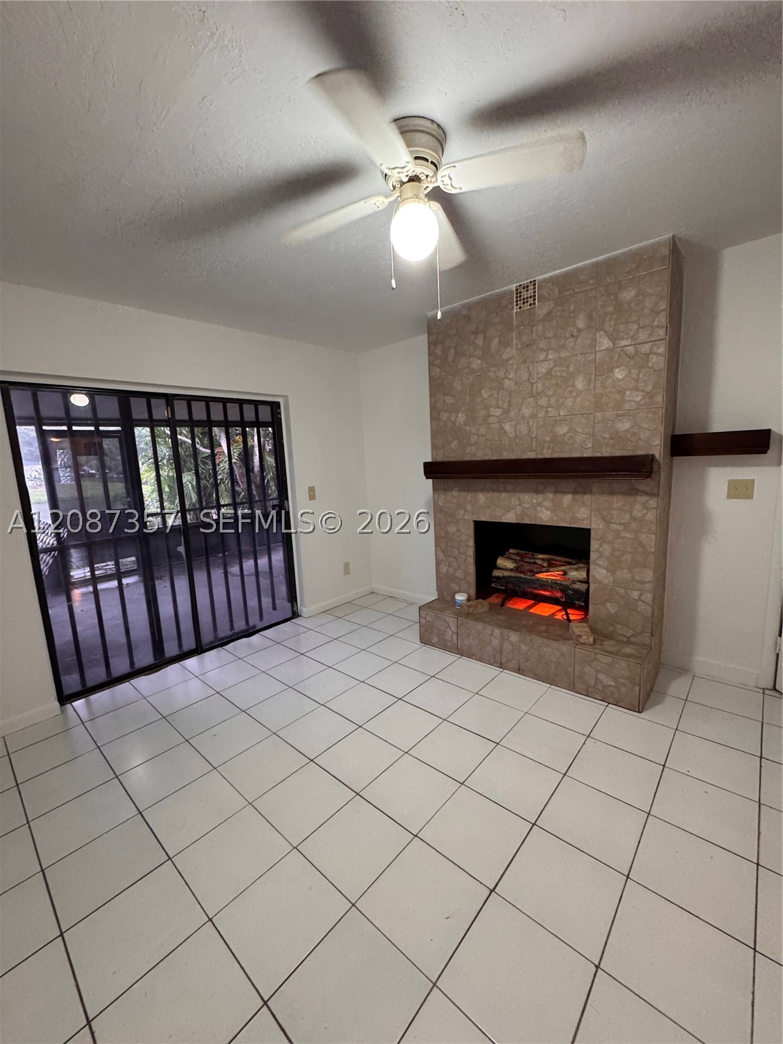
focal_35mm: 14
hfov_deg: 85.7
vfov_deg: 102.1
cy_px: 522
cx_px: 392
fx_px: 422
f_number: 2.2
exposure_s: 1/60
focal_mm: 2.22
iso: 400
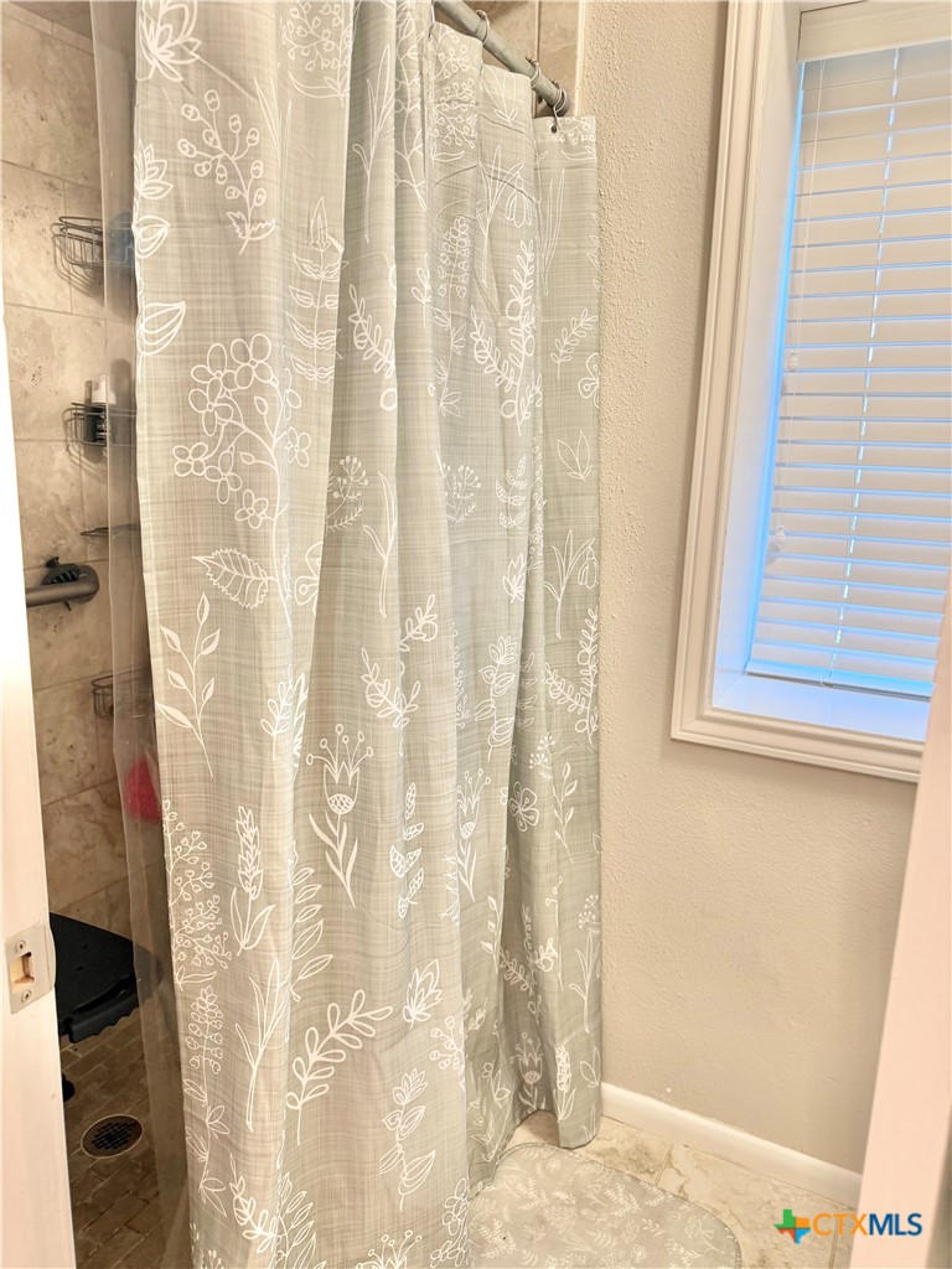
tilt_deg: -11.5
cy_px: 634
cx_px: 476
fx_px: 880
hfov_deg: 56.8
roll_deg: -1.5
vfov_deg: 71.6
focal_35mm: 24
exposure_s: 1/60
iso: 125
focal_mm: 6.76
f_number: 1.78
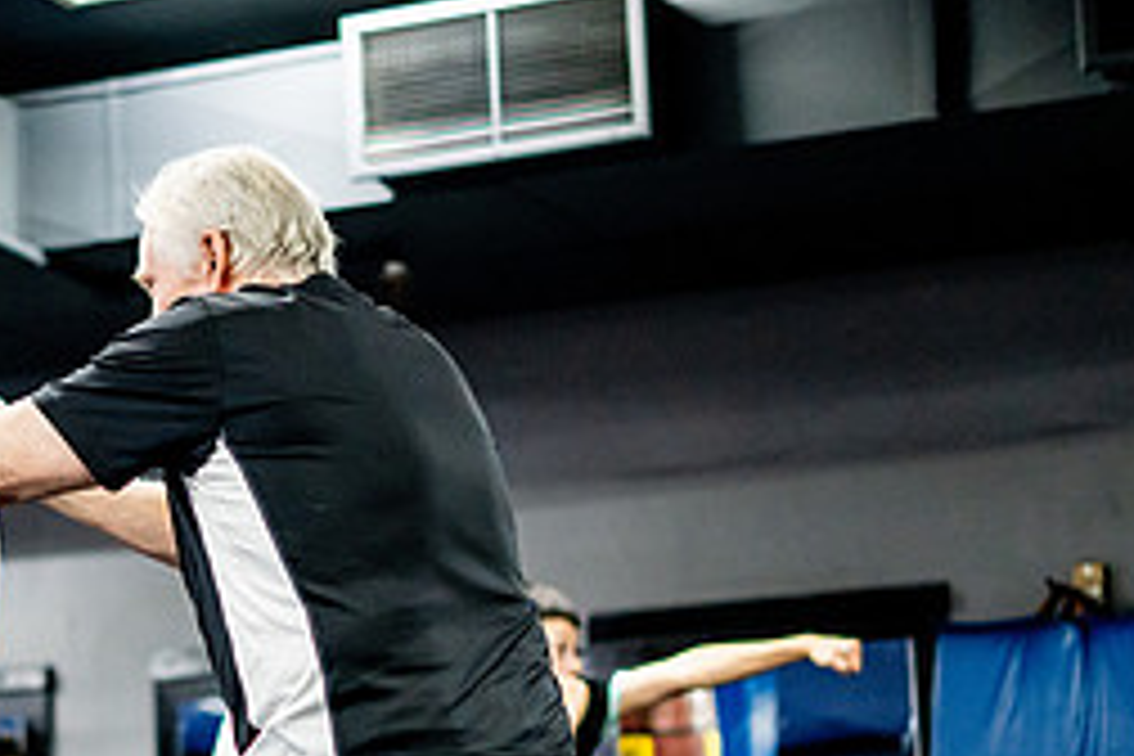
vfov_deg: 11.9
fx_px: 3622
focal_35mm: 115
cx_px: 135
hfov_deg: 17.6
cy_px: 605
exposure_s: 1/500
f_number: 1.8
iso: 5000
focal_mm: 50
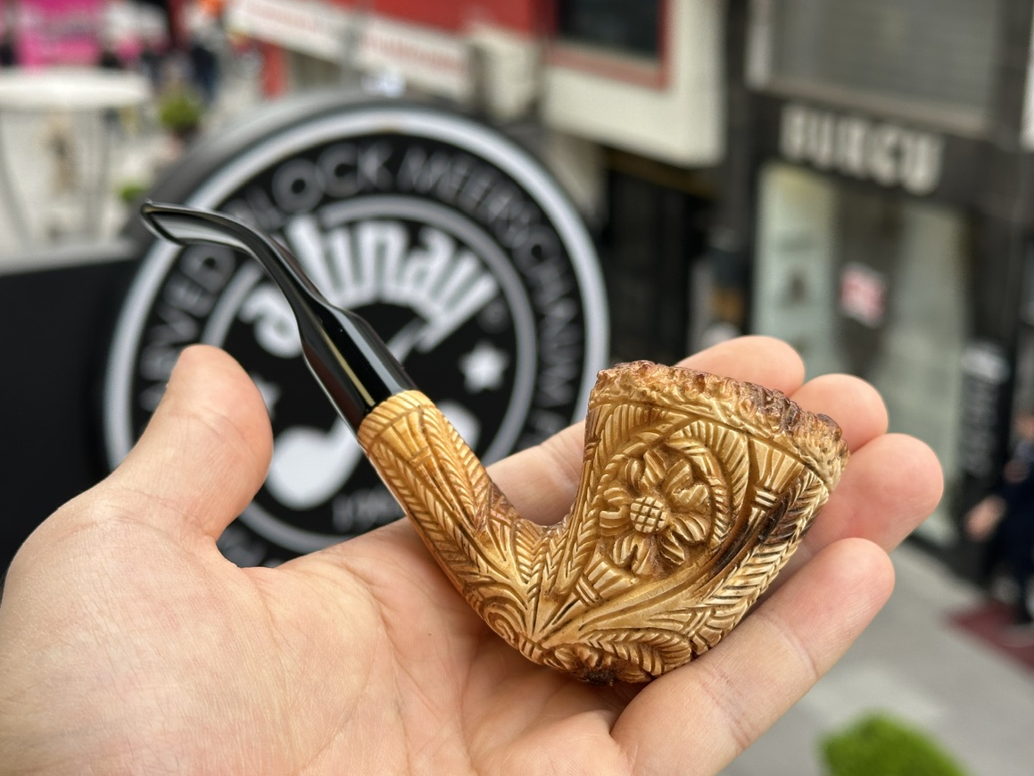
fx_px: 1583
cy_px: 396
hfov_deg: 36.2
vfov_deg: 27.5
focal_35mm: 53
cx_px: 532
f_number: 1.78
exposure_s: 1/174
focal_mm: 6.86
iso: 50
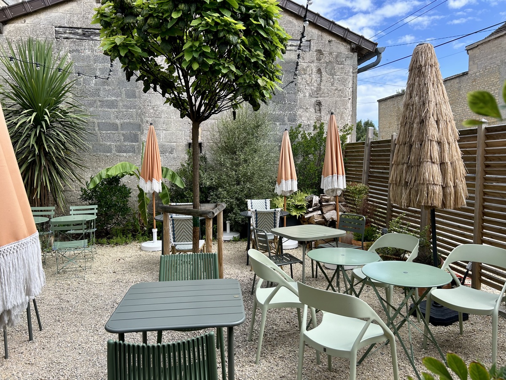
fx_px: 380
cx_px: 253
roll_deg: +0.8
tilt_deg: -4.6
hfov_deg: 67.3
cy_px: 190
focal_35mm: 26
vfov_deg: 53.1
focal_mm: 5.7
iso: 50
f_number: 1.5
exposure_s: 1/1869
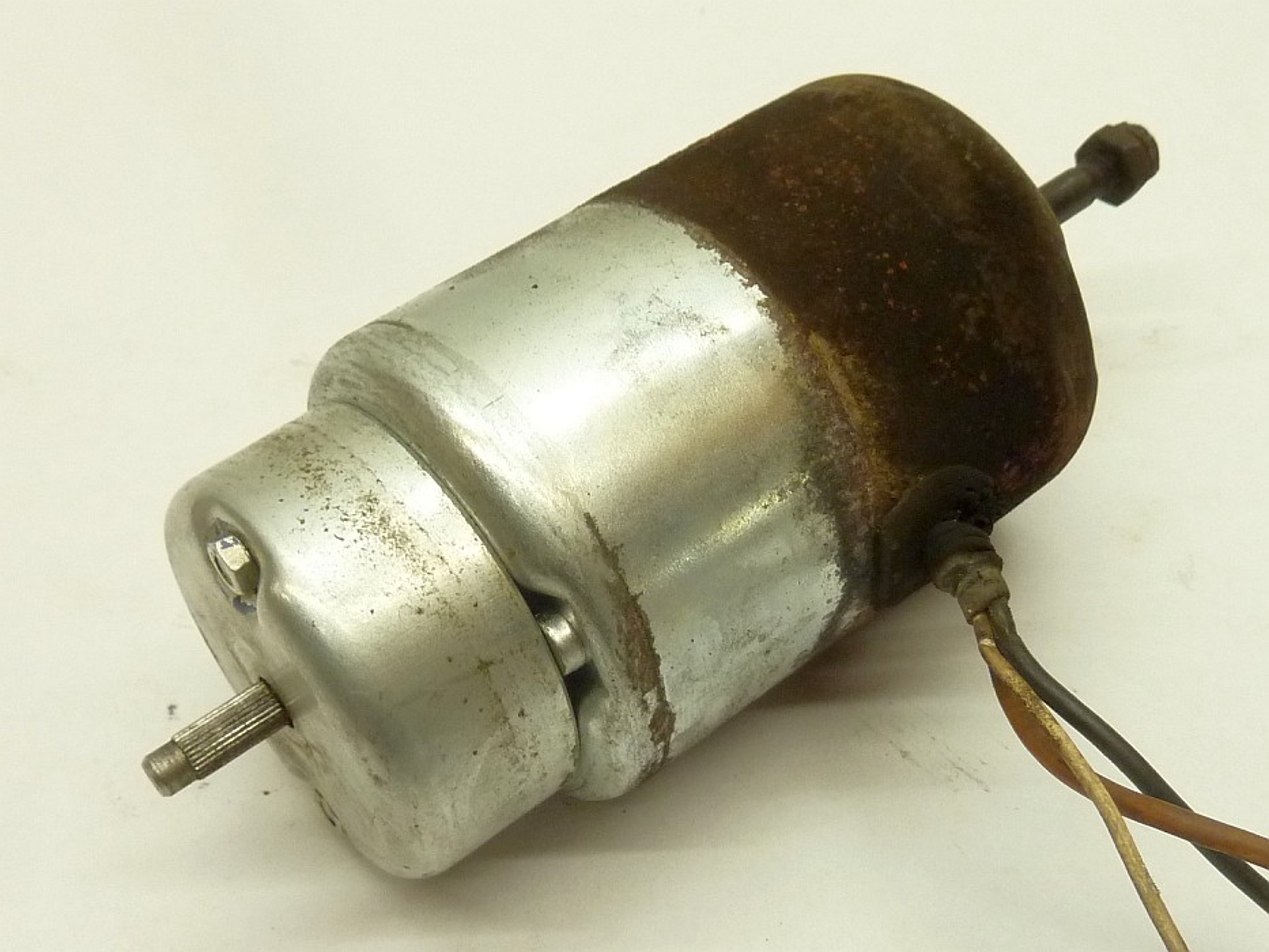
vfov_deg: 54.9
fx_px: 917
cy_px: 476
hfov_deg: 69.4
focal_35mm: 25
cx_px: 634
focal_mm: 4.1
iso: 200
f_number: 3.3
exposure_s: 1/30
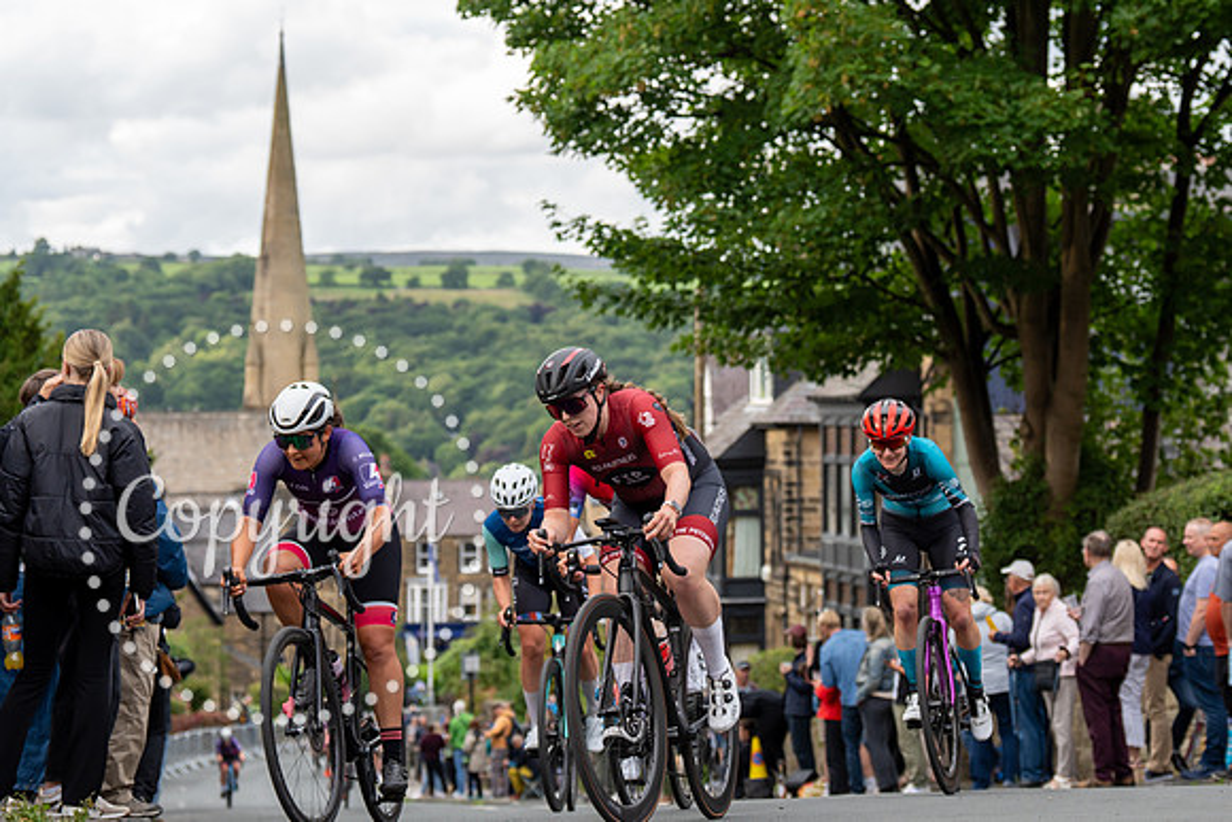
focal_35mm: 94
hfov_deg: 21.7
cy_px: 273
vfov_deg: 14.6
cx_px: 823
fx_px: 3203
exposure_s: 1/500
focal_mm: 70
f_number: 3.5
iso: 500
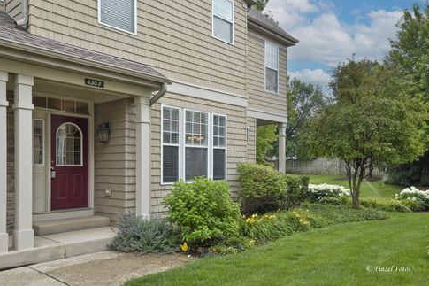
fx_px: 381
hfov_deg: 58.7
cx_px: 217
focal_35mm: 32
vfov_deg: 41.1
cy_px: 139
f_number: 11
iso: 160
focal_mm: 31
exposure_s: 1/200
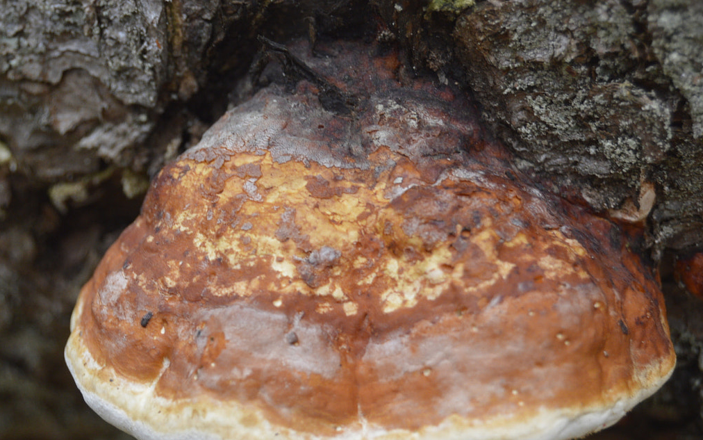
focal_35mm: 133
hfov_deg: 15.7
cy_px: 300
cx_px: 386
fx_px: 2545
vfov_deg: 9.9
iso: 400
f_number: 5.6
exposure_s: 1/125
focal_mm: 55
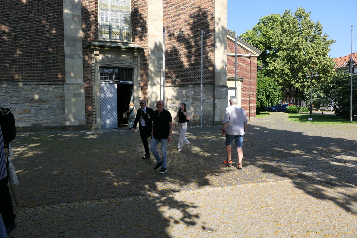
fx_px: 238
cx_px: 178
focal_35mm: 24
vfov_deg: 53.1
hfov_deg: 73.7
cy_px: 119
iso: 125
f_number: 4
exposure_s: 1/500
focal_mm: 8.9
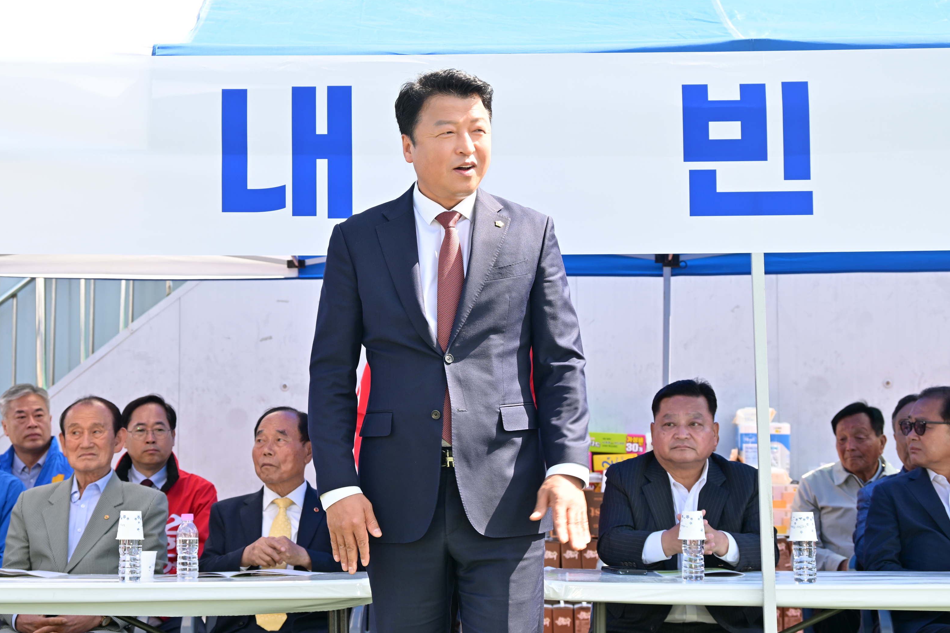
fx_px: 1873
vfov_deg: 19.2
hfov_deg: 28.5
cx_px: 458
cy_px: 291
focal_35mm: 71
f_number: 6.3
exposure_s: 1/250
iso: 250
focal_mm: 54
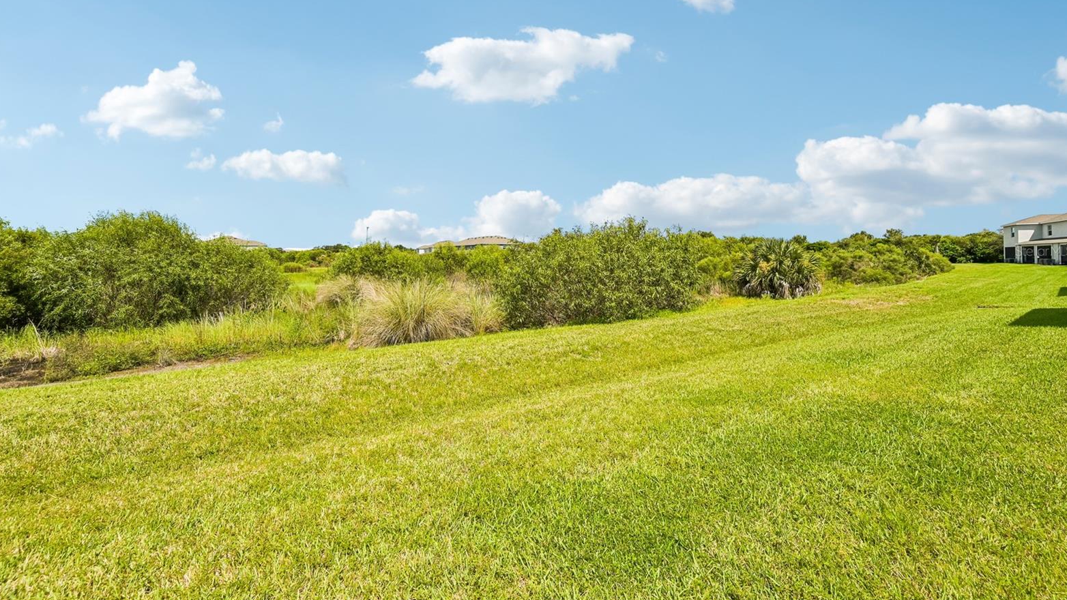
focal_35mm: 15
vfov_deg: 70.1
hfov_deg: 103.0
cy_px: 251
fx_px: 424
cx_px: 530
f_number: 8
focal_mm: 14
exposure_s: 1/2000
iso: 400
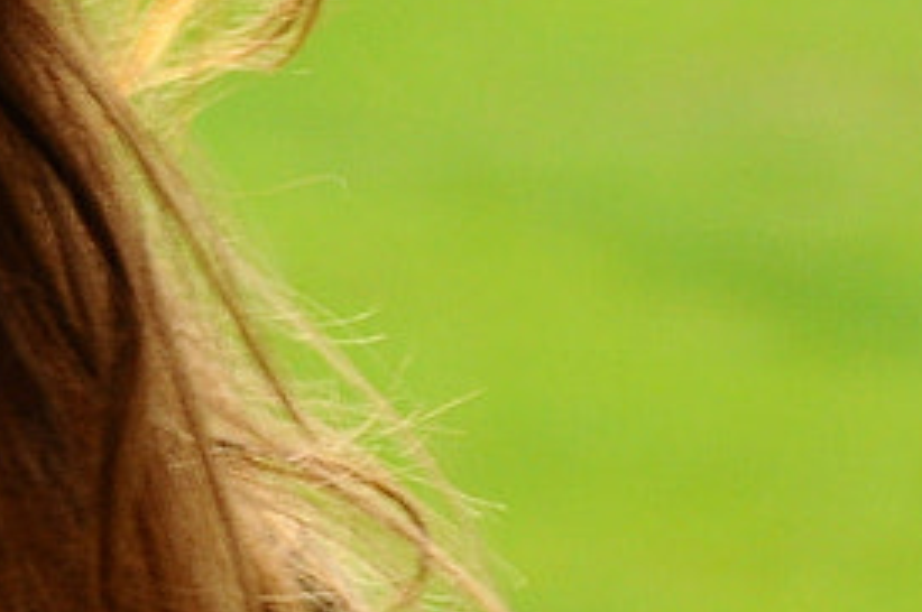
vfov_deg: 2.1
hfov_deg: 3.1
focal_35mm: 656
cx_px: 165
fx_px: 16779
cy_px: -768
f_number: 5.3
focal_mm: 75
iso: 400
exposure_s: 1/80
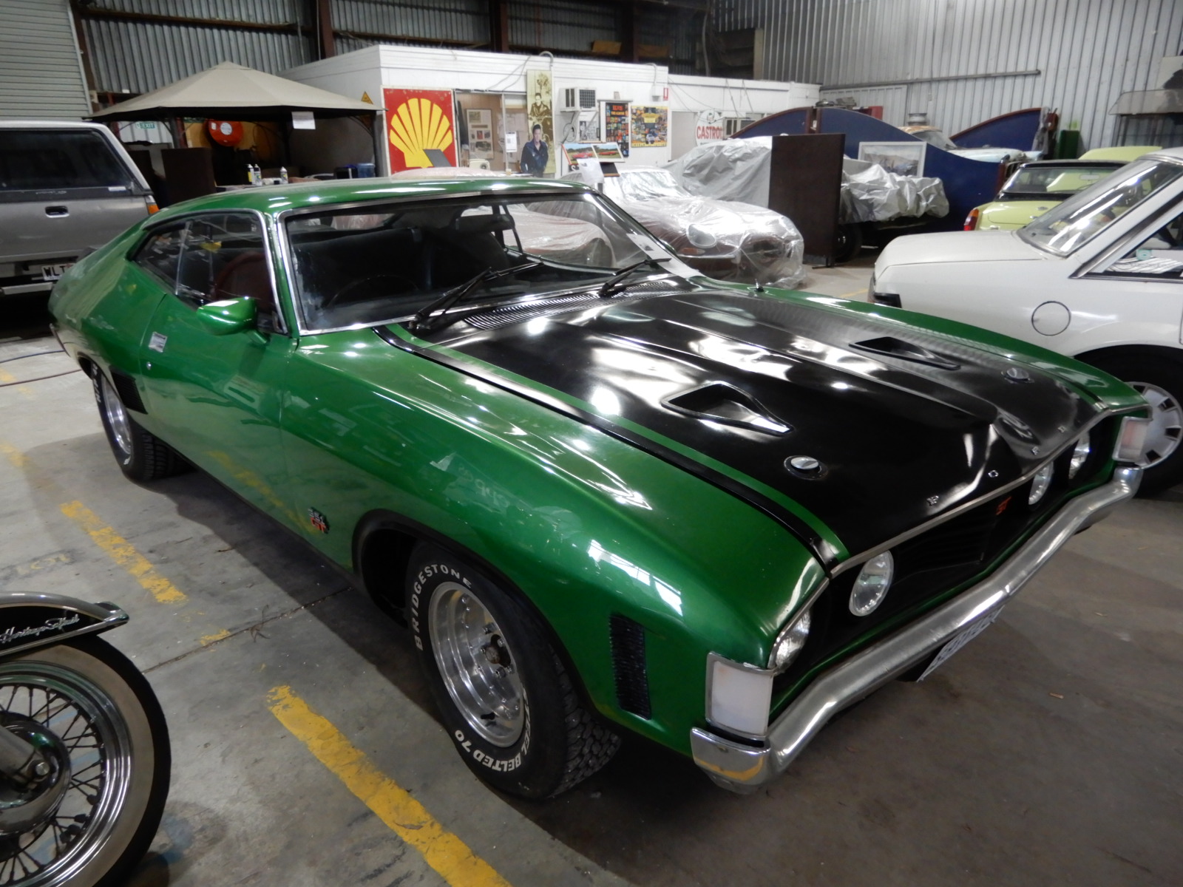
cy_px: 444
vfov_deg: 56.8
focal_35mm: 24
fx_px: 820
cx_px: 592
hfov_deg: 71.6
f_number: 3.4
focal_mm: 4.3
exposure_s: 1/25
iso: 320
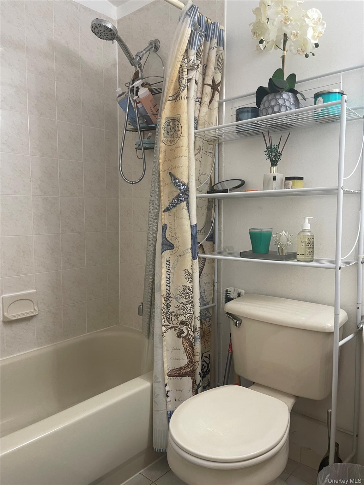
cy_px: 242
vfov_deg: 69.4
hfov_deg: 54.9
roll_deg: +1.1
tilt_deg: -3.9
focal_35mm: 25
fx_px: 351
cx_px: 182
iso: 100
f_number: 1.6
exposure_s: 1/60
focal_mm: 5.1
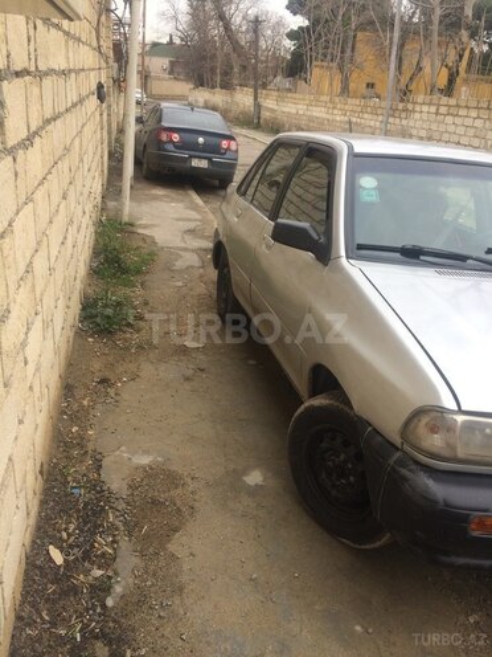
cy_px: 328
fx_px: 550
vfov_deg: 61.7
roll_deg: -4.8
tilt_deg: -23.7
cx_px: 246
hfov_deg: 48.2
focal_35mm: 29
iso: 32
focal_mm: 4.15
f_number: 2.2
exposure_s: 1/199
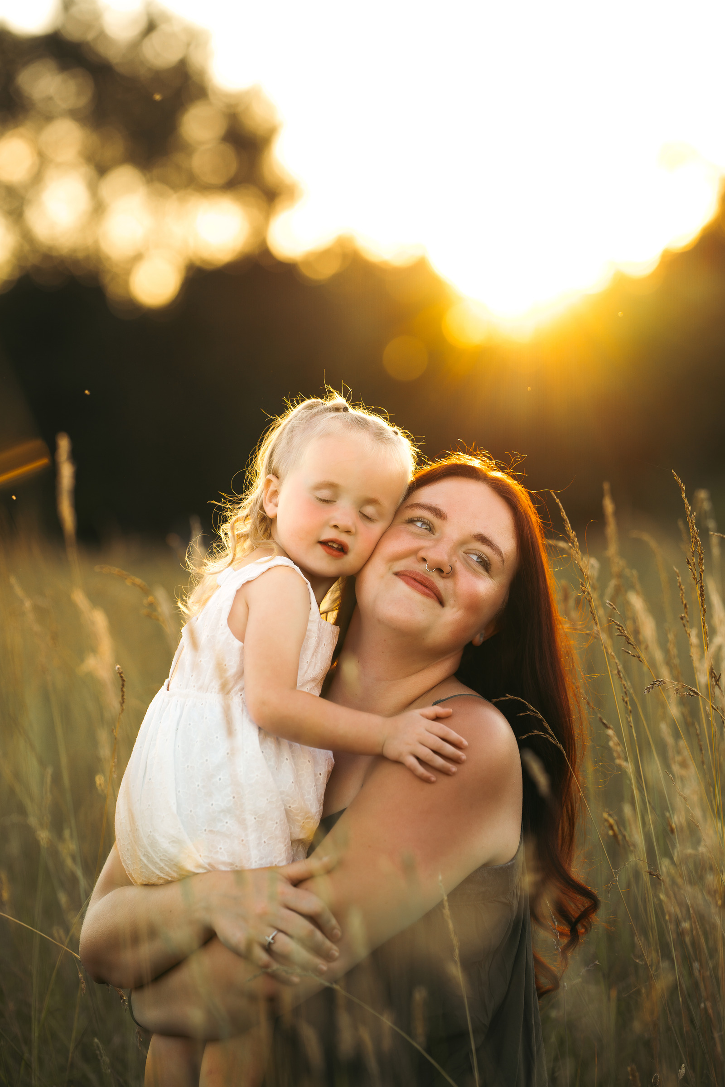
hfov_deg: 10.2
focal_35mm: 135
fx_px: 4078
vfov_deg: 15.2
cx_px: 362
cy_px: 544
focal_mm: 135
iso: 100
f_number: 2.8
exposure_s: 1/500
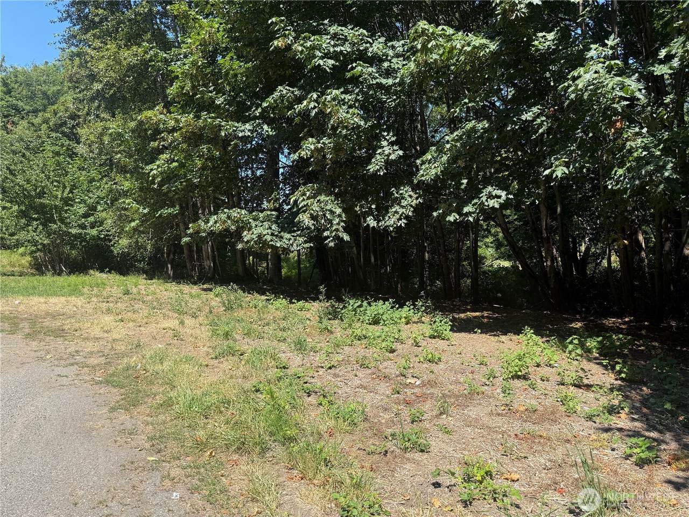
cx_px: 344
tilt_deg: -1.6
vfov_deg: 56.8
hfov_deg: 71.6
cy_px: 258
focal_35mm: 24
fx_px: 478
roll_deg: -1.4
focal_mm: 6.76
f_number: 1.78
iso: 80
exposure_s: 1/1689
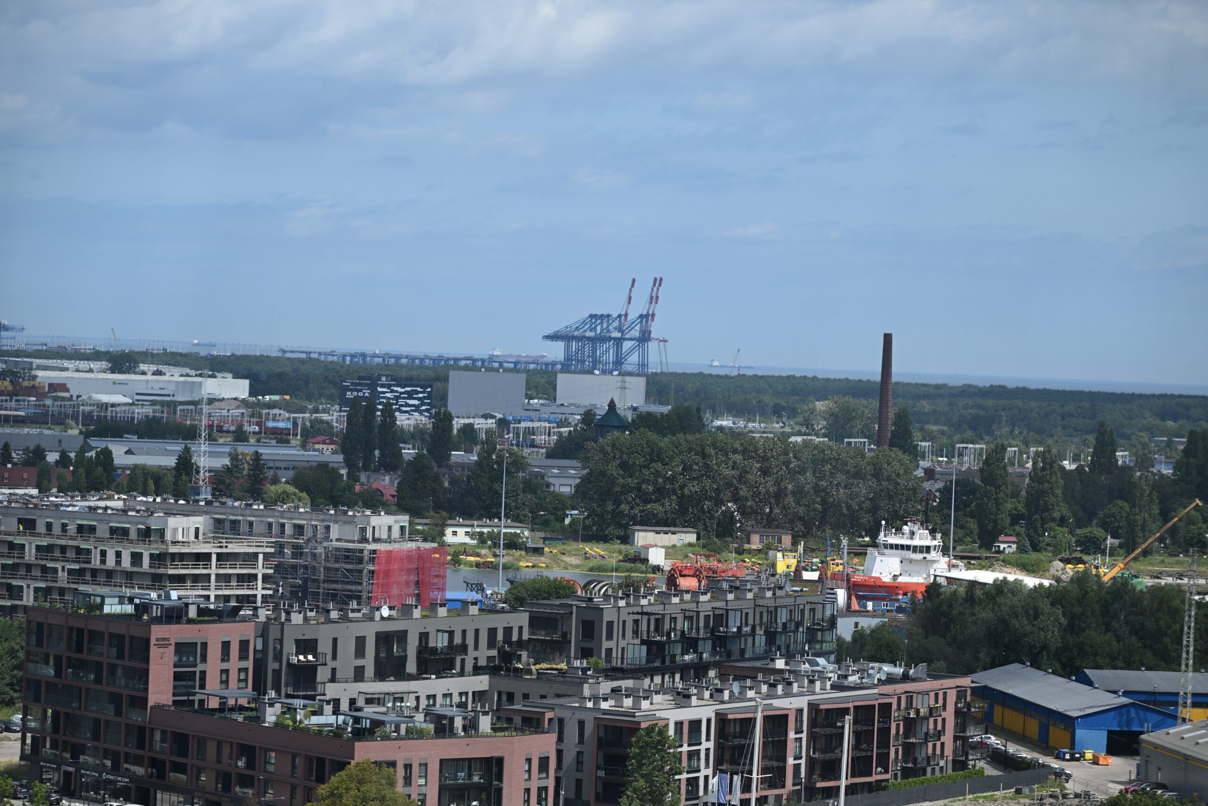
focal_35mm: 120
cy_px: 403
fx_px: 4027
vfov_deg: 11.4
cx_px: 604
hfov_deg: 17.1
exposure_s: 1/640
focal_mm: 120
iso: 100
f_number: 6.3
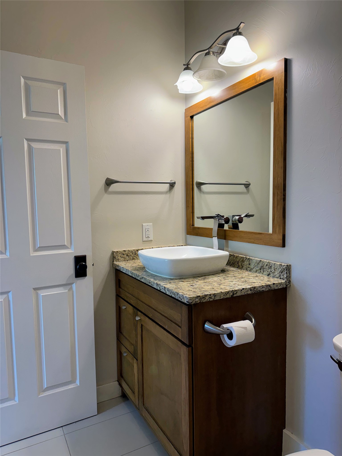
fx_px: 316
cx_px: 171
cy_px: 228
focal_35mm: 24
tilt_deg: -4.2
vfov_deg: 71.6
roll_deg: +1.5
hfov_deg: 56.8
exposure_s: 1/120
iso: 125
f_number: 1.78
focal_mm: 6.76
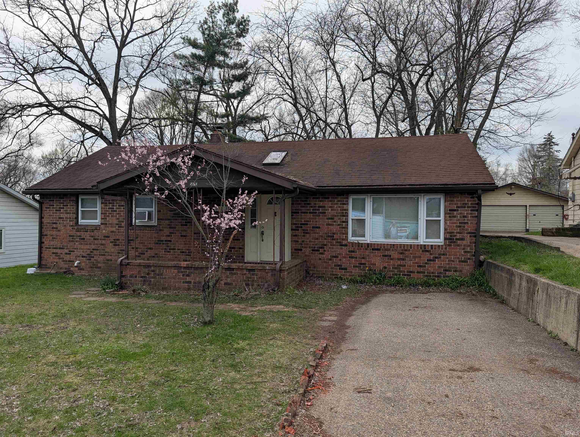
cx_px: 290
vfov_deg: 56.9
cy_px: 218
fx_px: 403
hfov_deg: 71.5
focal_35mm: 24
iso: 20
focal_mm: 6.9
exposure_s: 1/1272
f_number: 1.68
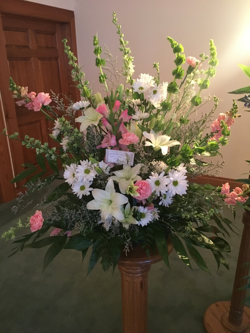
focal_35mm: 29
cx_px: 125
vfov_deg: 61.7
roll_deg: +1.5
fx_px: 279
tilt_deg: -20.4
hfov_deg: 48.2
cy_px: 166
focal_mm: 4.15
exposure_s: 1/15
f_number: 2.2
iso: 250
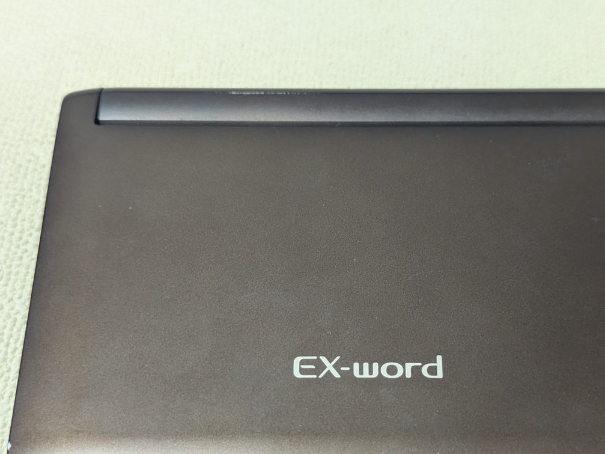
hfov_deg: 31.6
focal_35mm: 61
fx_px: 1066
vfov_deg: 24.0
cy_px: 281
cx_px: 367
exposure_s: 1/23.9
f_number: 1.85
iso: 205
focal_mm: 6.81
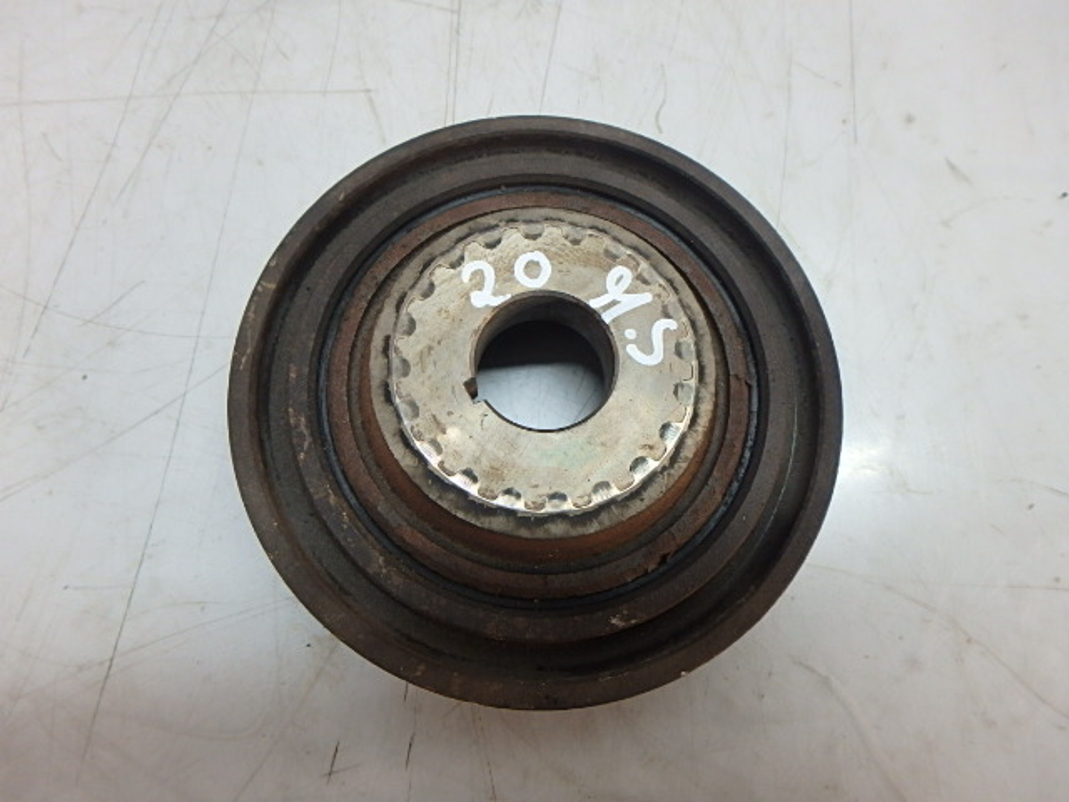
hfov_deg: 79.0
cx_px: 534
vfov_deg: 63.4
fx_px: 649
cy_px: 401
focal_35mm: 21
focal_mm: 3.7
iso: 200
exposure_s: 1/30
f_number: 3.5
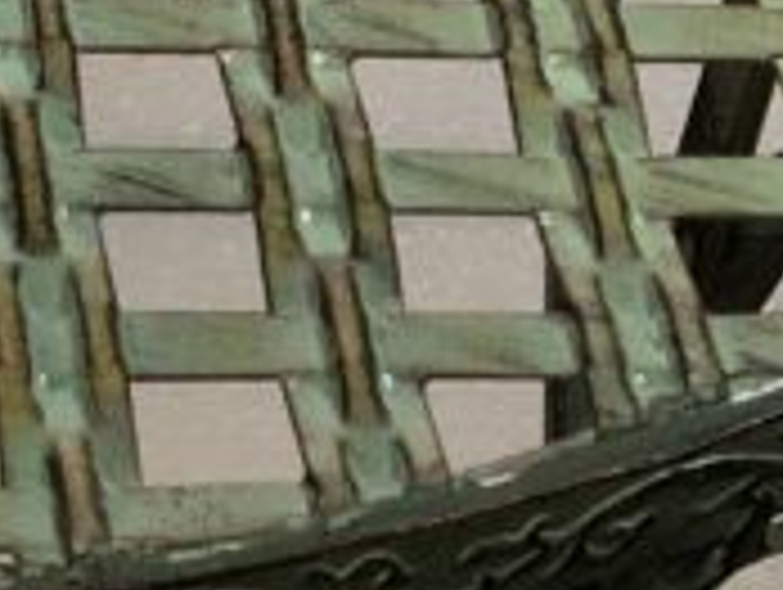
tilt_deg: -33.5
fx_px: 6931
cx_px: -612
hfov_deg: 6.3
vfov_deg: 4.8
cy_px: -707
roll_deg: -0.2
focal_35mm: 306
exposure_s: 1/50
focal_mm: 6
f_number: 2.4
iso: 50
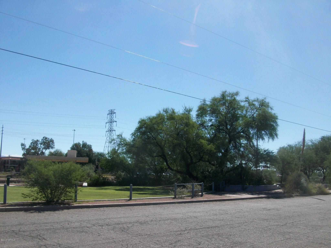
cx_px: 166
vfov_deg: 41.8
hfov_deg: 54.0
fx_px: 325
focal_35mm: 34
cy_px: 124
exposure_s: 1/466
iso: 64
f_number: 5.5
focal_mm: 5.7
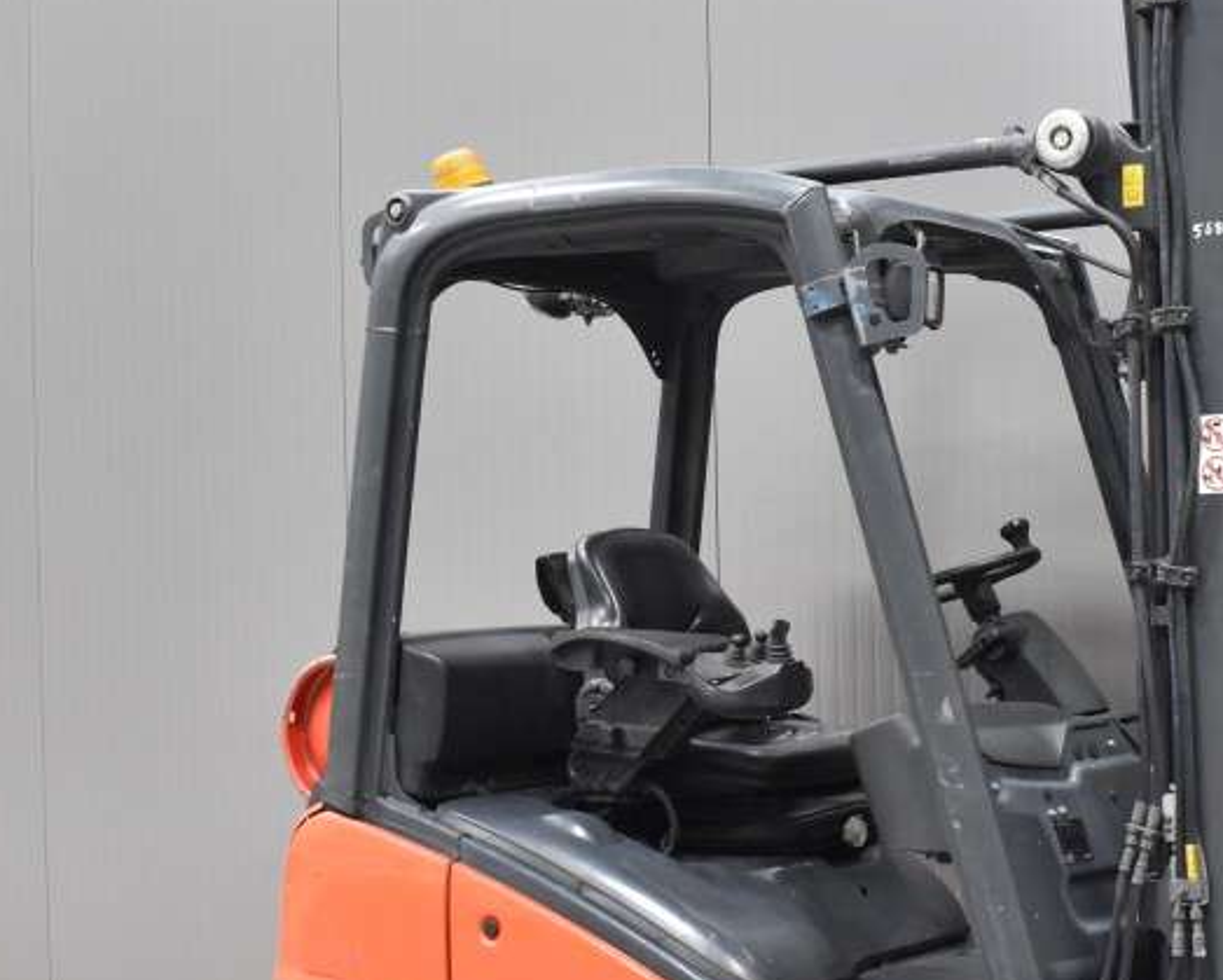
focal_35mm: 71
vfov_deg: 21.5
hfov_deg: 26.3
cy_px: 641
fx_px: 2571
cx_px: 963
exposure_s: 1/25
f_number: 5
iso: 1600
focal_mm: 22
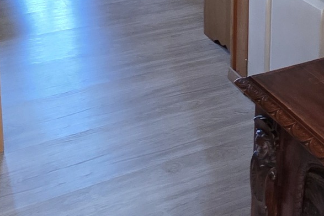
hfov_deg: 33.9
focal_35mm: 59
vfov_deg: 19.5
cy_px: -123
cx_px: 135
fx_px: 531
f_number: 1.9
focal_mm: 2.2
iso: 320
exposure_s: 1/50
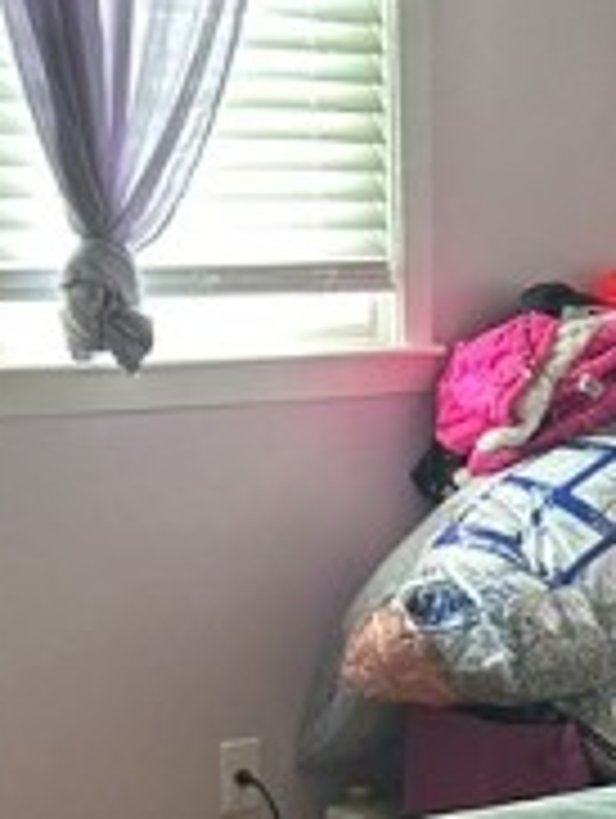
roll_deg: -1.2
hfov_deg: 14.4
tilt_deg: -13.9
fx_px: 2391
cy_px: 774
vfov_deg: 19.0
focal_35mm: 101
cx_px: 652
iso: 250
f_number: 1.78
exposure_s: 1/60
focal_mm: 6.86
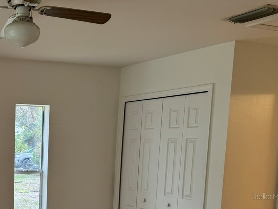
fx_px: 418
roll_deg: -0.8
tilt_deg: -7.5
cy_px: 196
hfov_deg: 33.1
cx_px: -14
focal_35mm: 52
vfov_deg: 26.9
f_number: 1.78
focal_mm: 6.76
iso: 64
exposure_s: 1/120
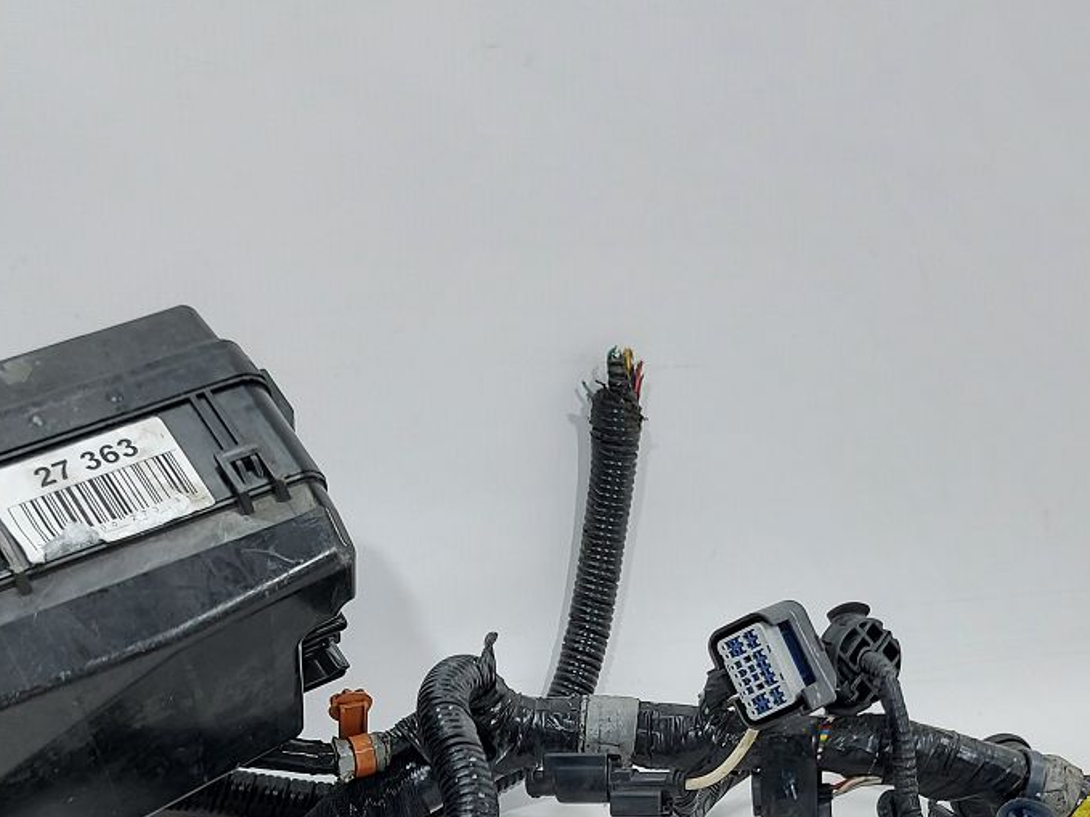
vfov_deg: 28.0
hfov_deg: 38.9
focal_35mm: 49
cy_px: 806
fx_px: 1543
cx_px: 608
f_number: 1.8
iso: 64
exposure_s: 1/50
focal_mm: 5.23
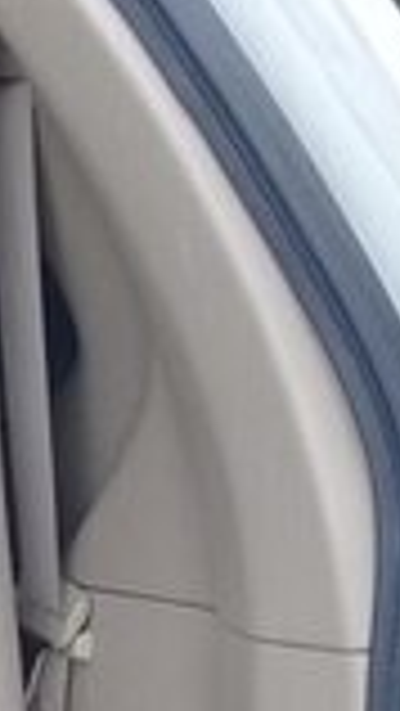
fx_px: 2656
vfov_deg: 15.0
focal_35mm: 141
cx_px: -966
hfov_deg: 7.2
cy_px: 718
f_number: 2.2
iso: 50
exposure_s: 1/283
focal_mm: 3.3
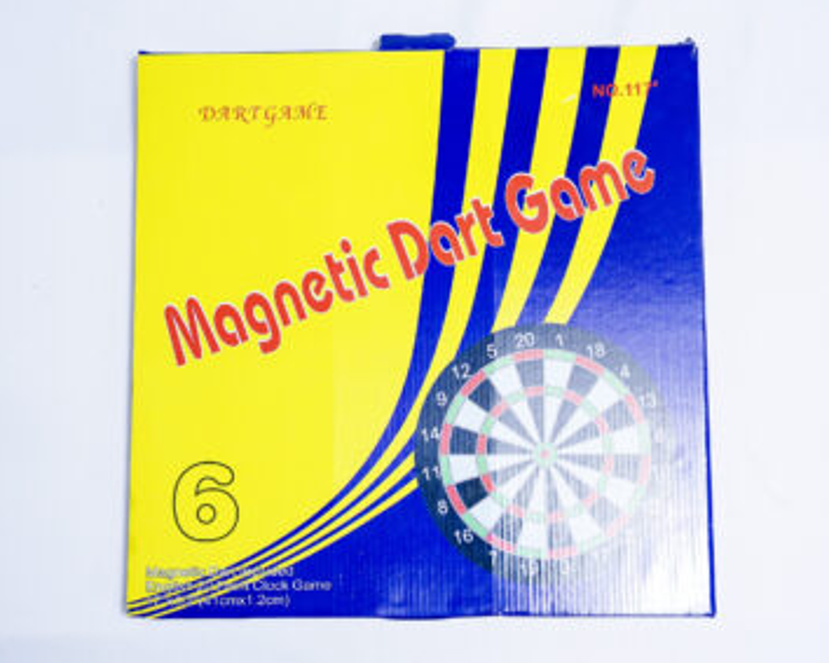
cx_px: 424
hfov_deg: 33.0
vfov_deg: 26.7
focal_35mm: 57
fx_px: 1398
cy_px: 329
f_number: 9
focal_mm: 50
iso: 3200
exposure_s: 1/160
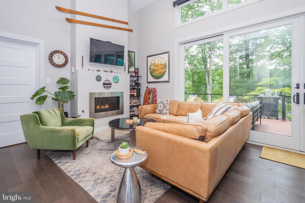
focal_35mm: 15
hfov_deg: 100.4
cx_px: 152
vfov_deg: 77.3
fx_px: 127
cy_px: 102
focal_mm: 10
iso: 640
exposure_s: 1/125
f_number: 5.6
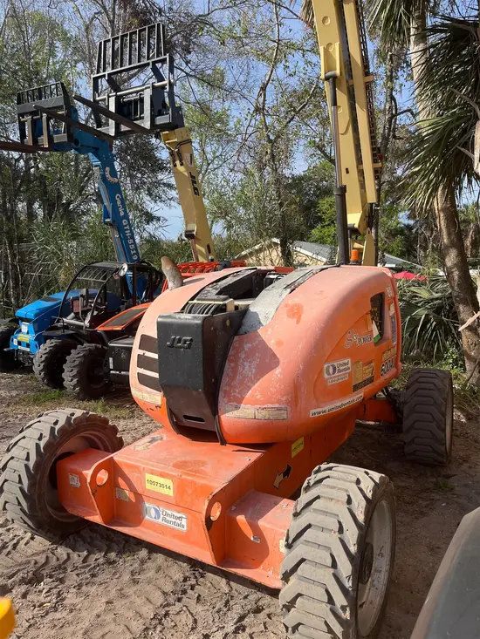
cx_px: 240
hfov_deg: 53.1
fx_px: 481
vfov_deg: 67.3
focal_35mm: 26
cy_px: 320
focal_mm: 5.1
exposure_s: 1/2358
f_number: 1.6
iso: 50
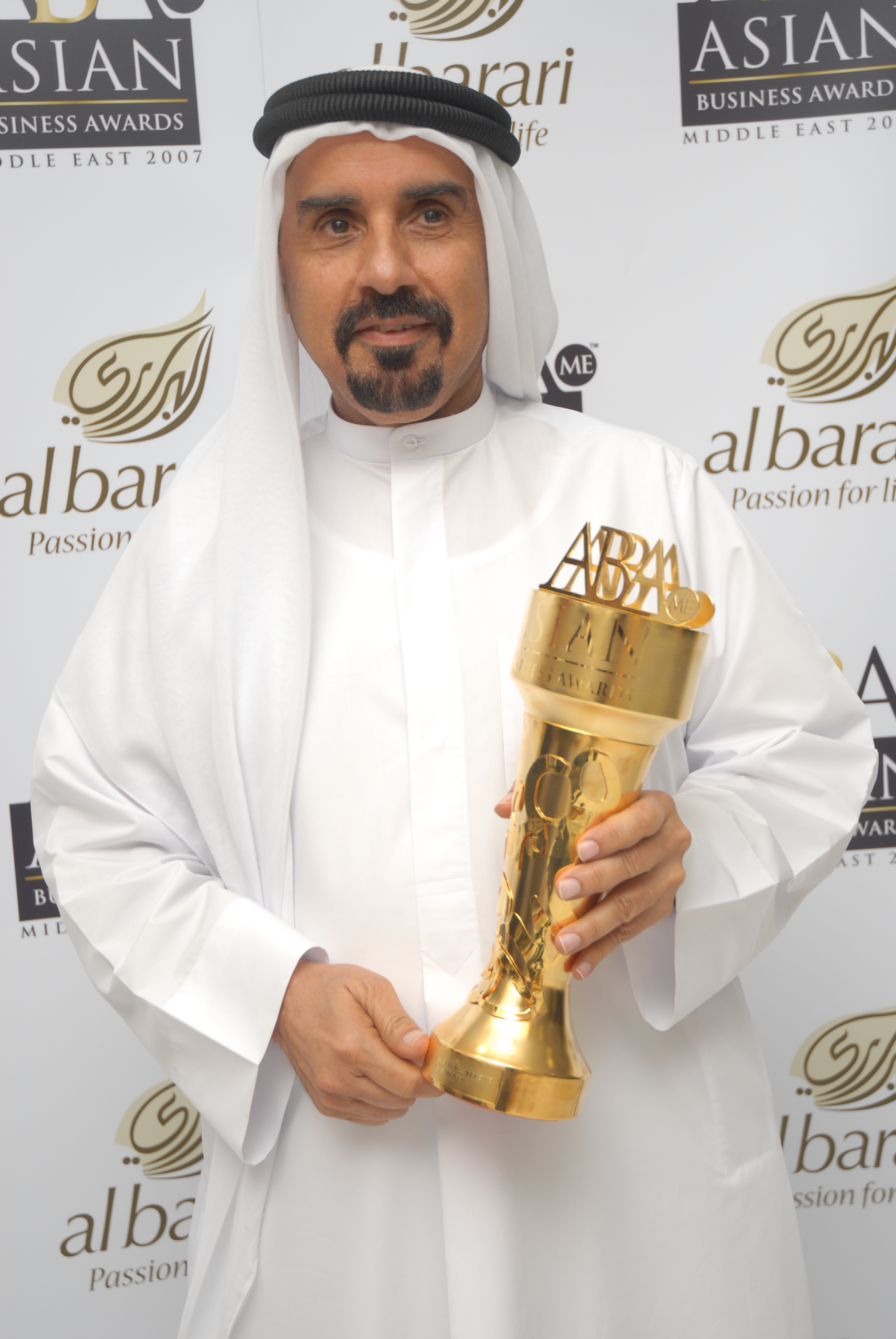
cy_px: 670
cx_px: 448
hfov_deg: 23.8
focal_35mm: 57
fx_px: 2122
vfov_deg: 35.0
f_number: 4.5
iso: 200
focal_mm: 38
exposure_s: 1/60
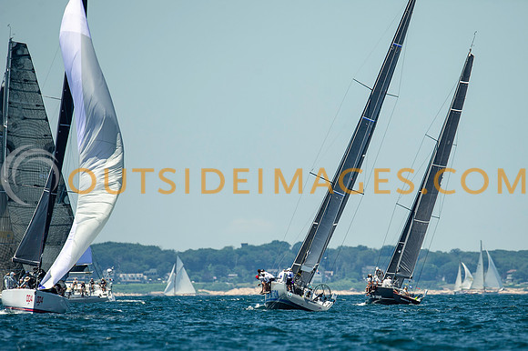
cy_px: 205
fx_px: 10559
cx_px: 313
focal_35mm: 720
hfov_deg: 2.9
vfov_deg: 1.9
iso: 400
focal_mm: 600
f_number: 5
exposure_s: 1/2500
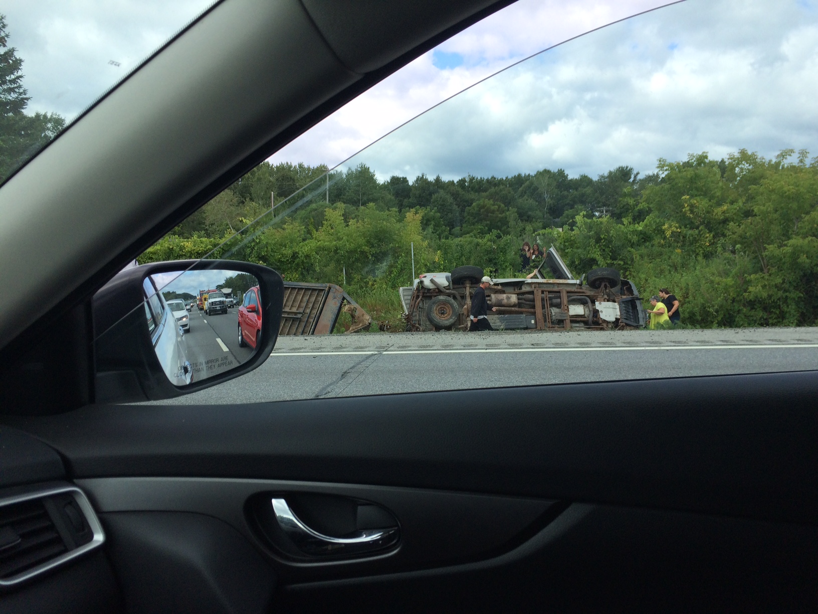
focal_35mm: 29
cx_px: 409
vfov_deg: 48.2
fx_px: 685
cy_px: 307
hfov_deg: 61.7
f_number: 2.2
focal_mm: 4.2
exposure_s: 1/1208
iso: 32
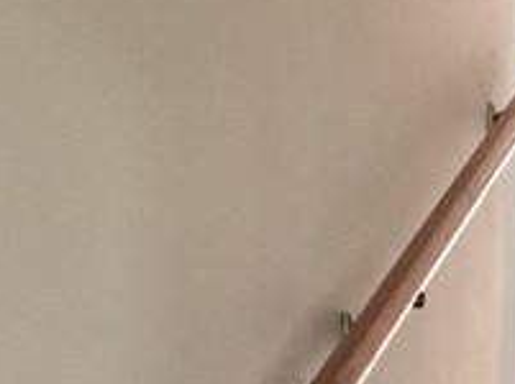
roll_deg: -1.4
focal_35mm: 148
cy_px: 719
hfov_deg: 12.8
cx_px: 717
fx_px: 2198
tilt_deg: +10.6
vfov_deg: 9.5
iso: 125
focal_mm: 4.15
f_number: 2.2
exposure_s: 1/30
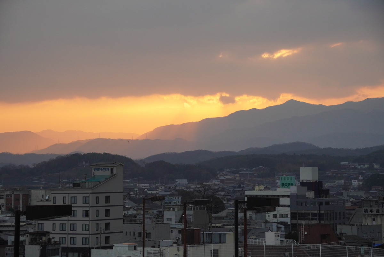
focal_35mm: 105
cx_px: 192
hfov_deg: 19.4
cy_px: 128
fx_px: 1121
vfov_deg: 13.1
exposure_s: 1/500
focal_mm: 70
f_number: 5.6
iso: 800
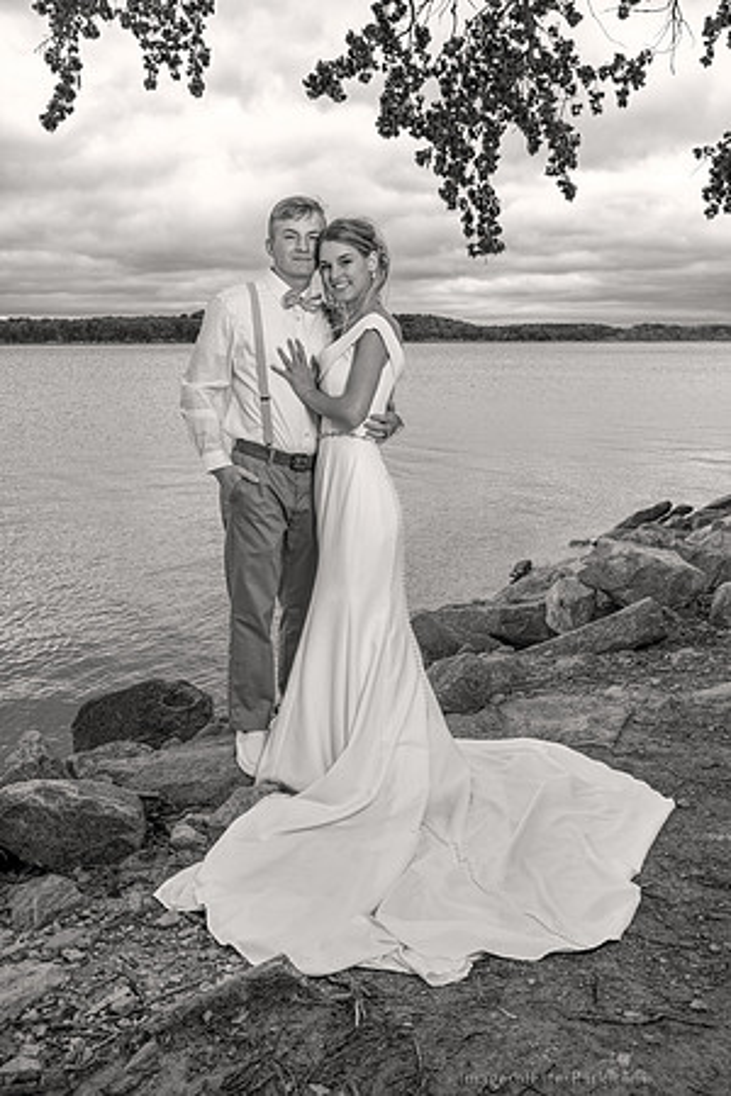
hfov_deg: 37.9
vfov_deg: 54.4
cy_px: 548
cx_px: 366
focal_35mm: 35
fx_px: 1066
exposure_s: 1/250
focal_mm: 35
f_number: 8
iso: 100
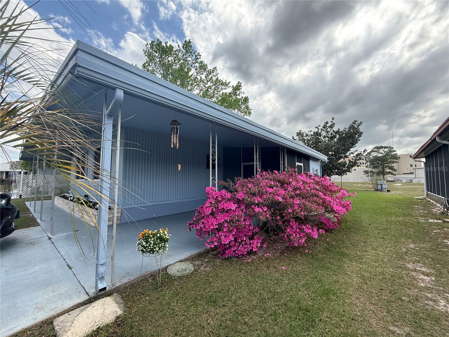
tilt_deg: +3.1
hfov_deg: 102.1
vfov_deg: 85.7
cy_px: 168
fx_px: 182
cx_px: 224
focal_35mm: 14
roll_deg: -0.2
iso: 64
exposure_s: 1/607
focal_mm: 2.22
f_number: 2.2
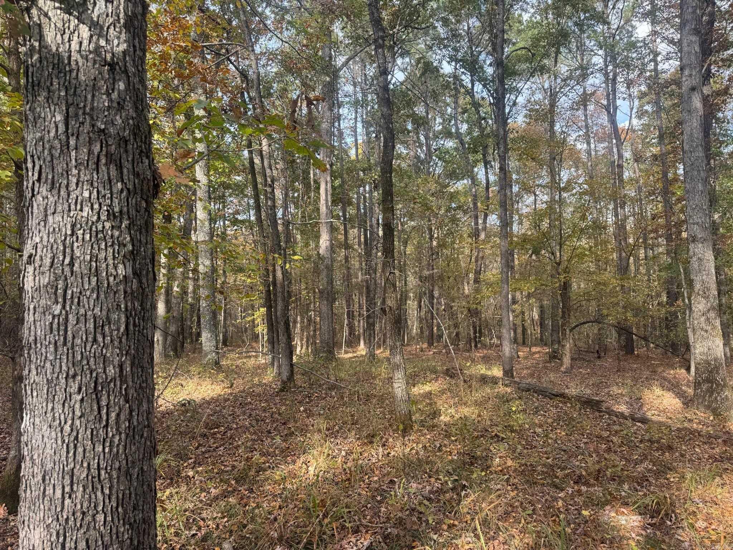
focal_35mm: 24
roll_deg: +1.3
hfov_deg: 71.6
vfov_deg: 56.8
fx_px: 508
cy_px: 275
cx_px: 366
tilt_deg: +3.4
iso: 80
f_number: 1.78
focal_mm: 6.76
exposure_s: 1/328
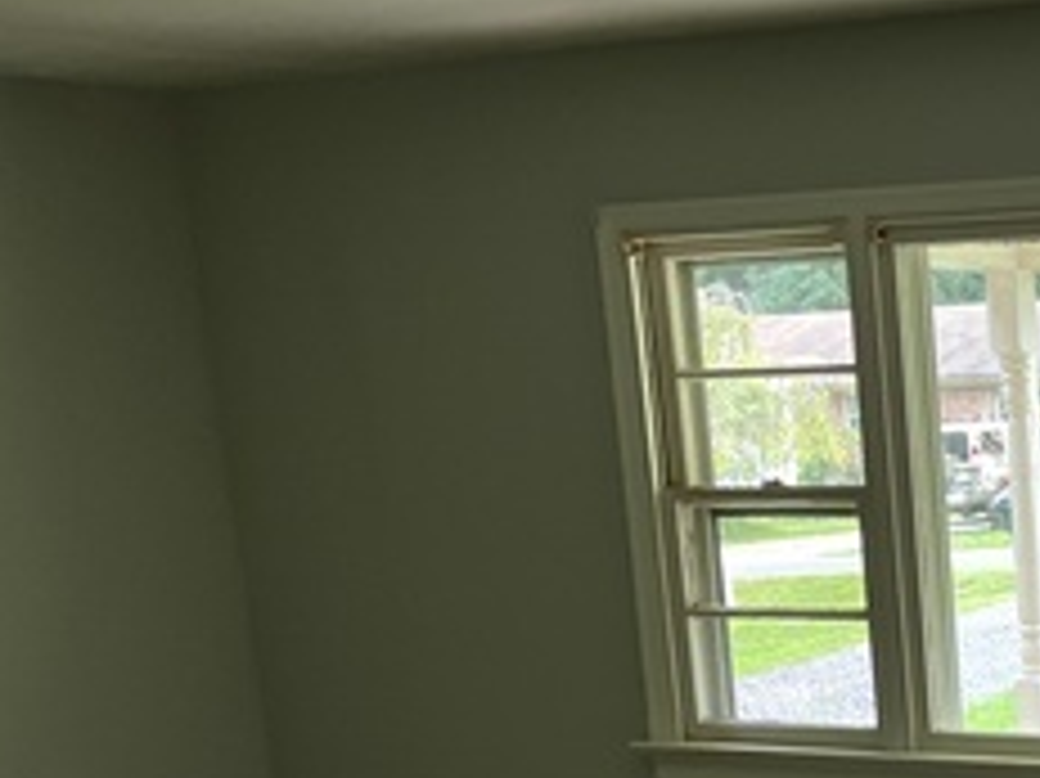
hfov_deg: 22.9
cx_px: 1380
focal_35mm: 75
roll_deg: +2.2
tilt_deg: -13.8
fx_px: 2252
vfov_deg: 18.3
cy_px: 998
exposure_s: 1/121
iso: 50
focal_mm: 5.1
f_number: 1.6
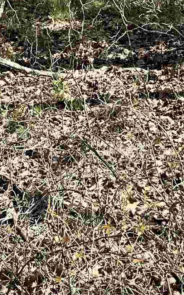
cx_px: 350
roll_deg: +2.6
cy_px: -68
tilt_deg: -2.7
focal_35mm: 103
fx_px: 826
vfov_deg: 19.0
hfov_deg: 11.6
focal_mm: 5.1
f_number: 1.6
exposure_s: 1/1009
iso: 50
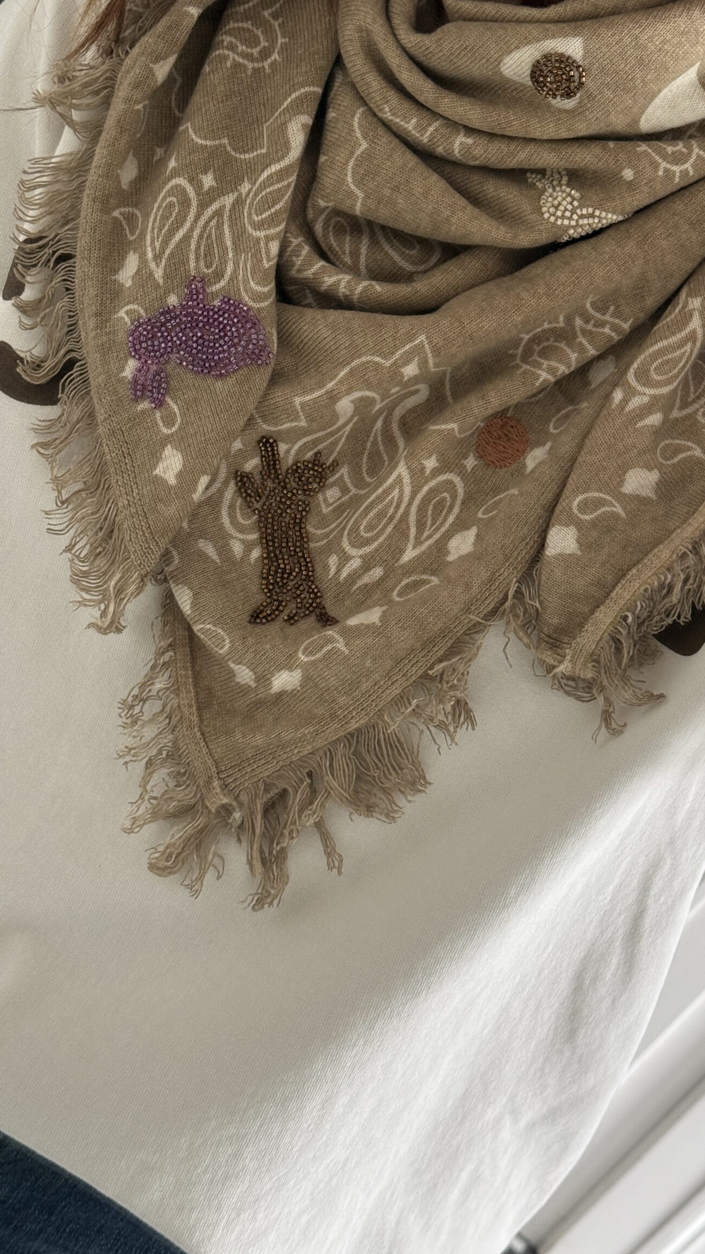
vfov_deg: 36.0
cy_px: 584
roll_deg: -41.9
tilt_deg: -40.7
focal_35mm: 58
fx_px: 1928
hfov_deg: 20.6
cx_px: 508
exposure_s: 1/60
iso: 250
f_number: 1.78
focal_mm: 6.76
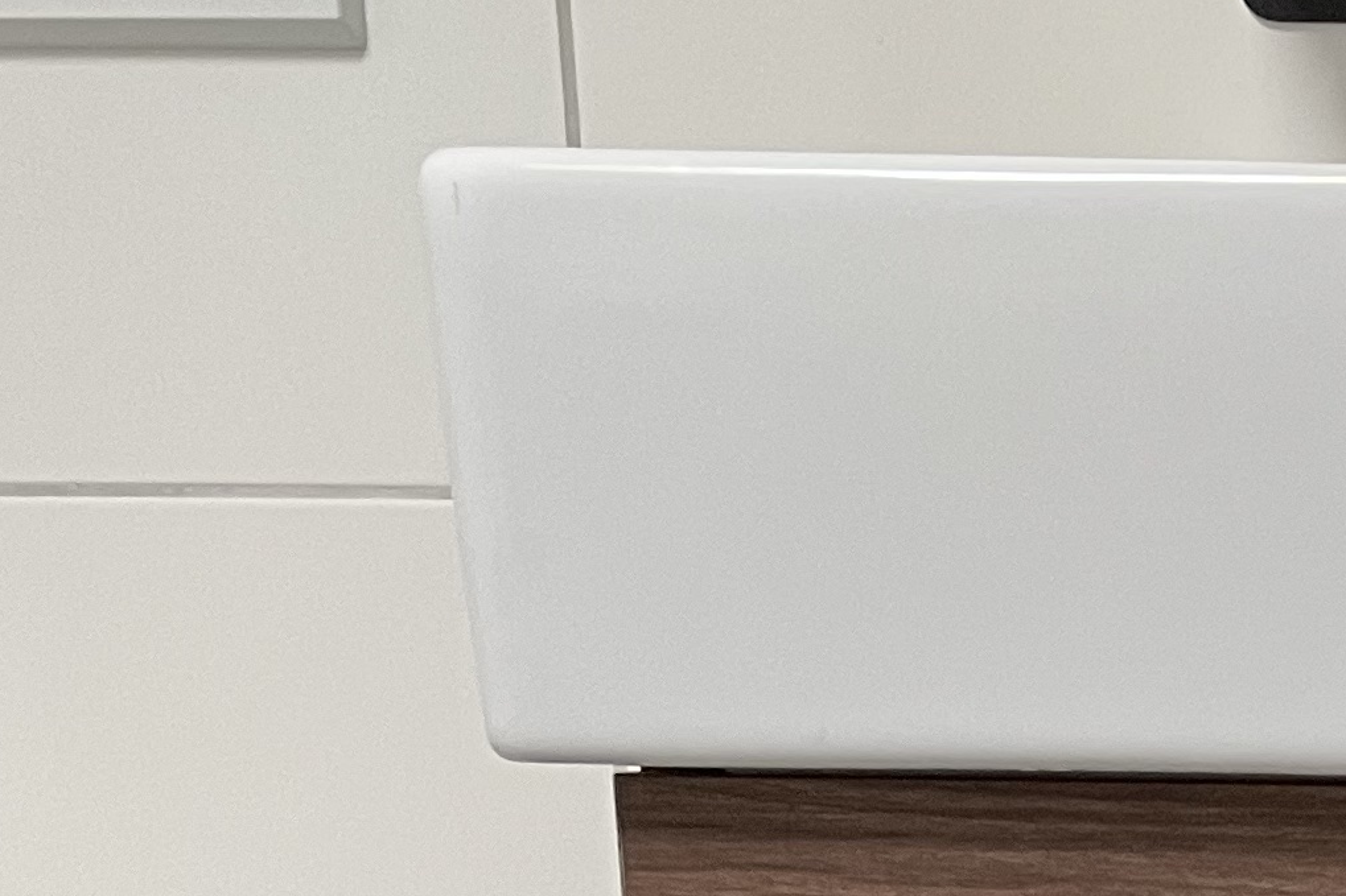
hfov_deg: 16.0
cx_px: 2454
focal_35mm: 107
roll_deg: -0.3
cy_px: 1392
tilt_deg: -11.0
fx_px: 4000
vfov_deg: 12.1
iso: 125
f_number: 1.6
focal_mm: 4.2
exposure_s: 1/92
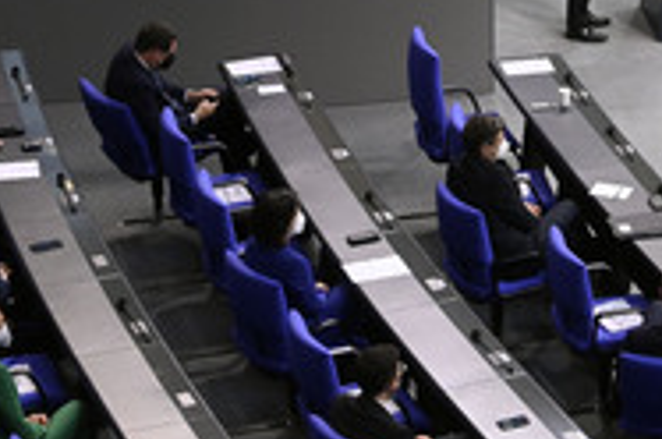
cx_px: 533
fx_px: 3102
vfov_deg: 8.0
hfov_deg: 12.1
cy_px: -32
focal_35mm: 169
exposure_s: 1/250
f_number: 5.6
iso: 8000
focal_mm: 70
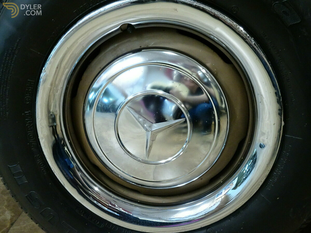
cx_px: 156
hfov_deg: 54.0
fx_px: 305
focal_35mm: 34
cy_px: 116
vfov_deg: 41.8
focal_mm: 5.79
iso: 800
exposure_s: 1/15
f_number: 4
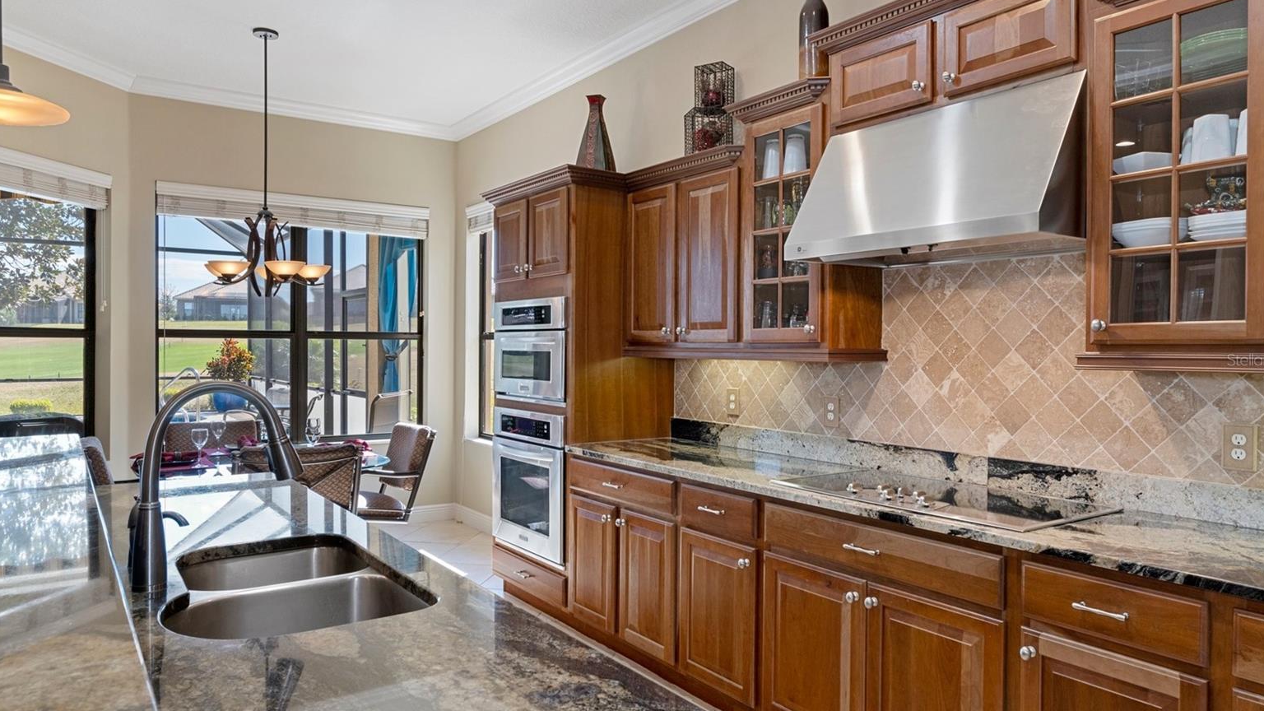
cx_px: 642
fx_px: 823
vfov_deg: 46.7
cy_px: 360
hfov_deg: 75.1
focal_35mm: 25
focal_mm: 15
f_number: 8
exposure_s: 1/2.5
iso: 320
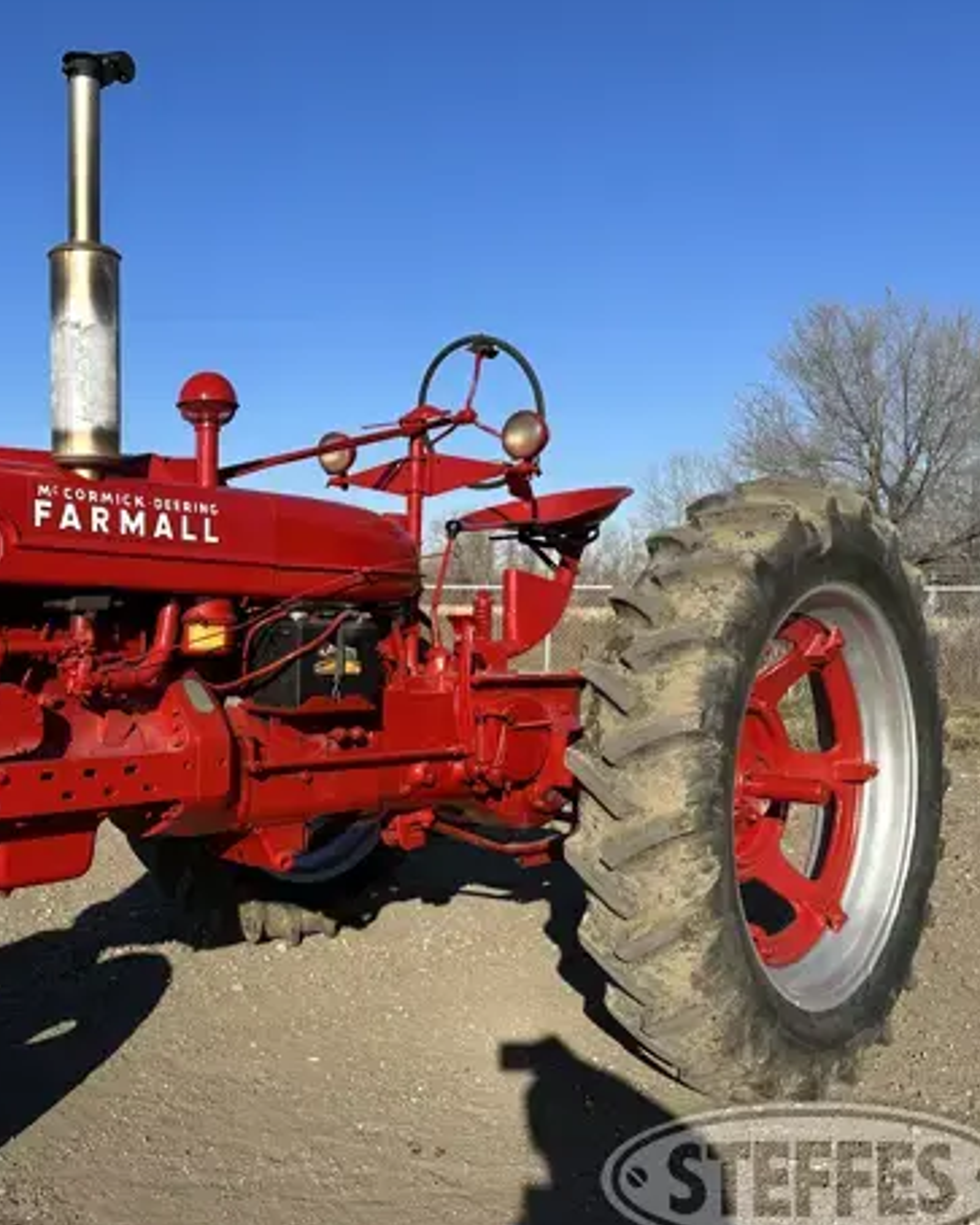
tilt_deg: -1.8
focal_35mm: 33
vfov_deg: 54.2
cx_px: 216
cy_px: 639
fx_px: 1197
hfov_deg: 42.8
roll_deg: +0.4
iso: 80
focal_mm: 6.86
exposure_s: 1/4184
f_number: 1.78
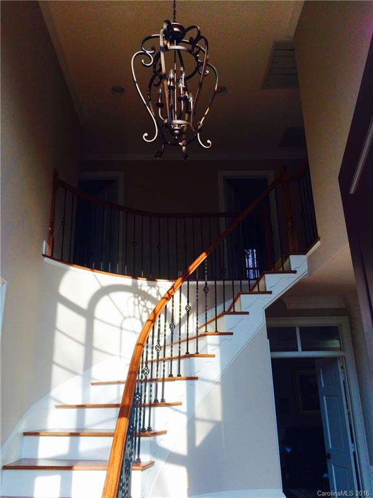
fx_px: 417
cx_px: 186
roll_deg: +2.0
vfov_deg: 61.7
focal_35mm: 29
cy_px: 249
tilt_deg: +16.7
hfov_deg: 48.2
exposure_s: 1/211
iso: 32
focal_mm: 4.15
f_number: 2.2
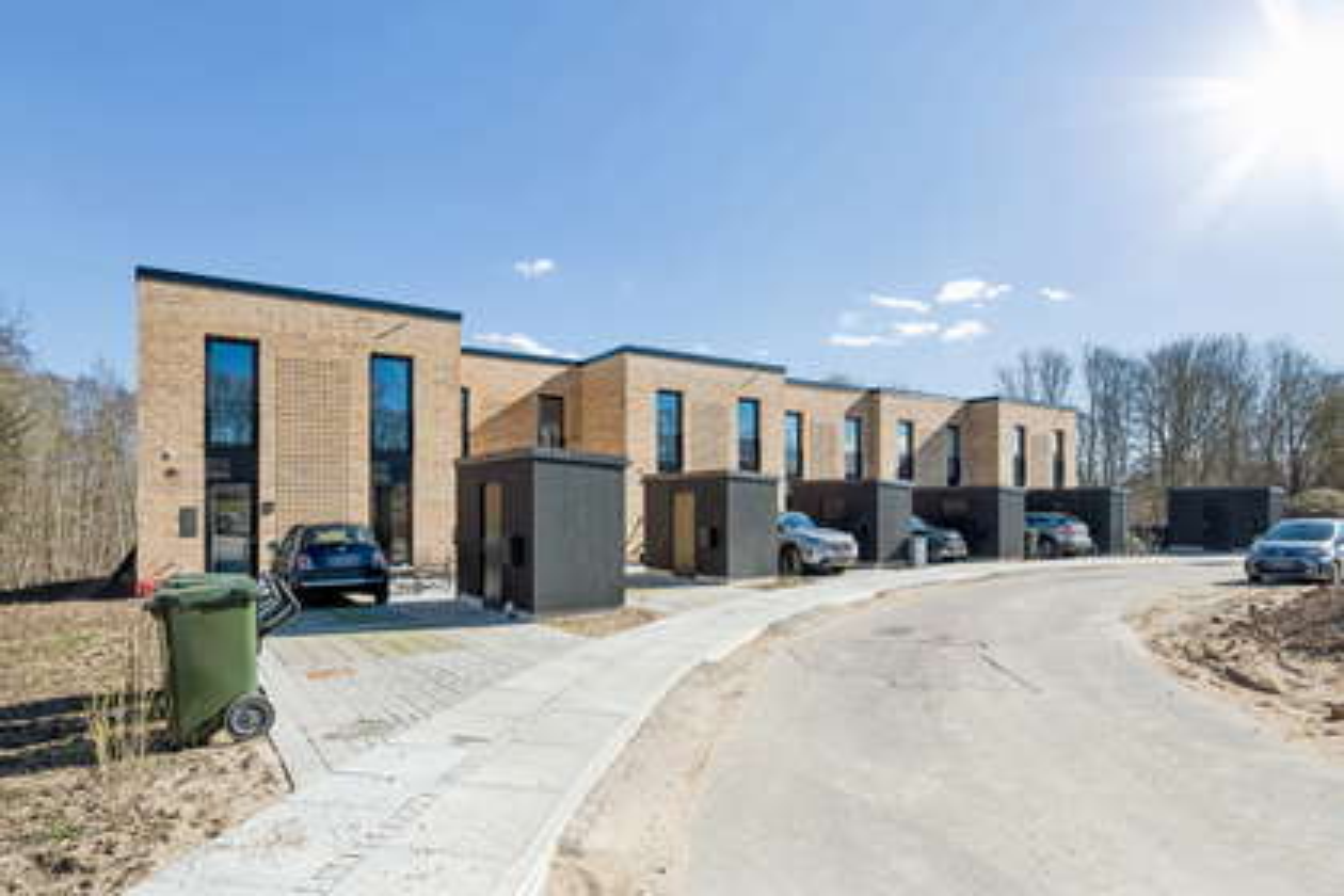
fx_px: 709
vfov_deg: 64.6
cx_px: 672
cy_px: 448
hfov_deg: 86.9
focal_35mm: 19
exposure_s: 1/8000
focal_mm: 19
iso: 1250
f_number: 5
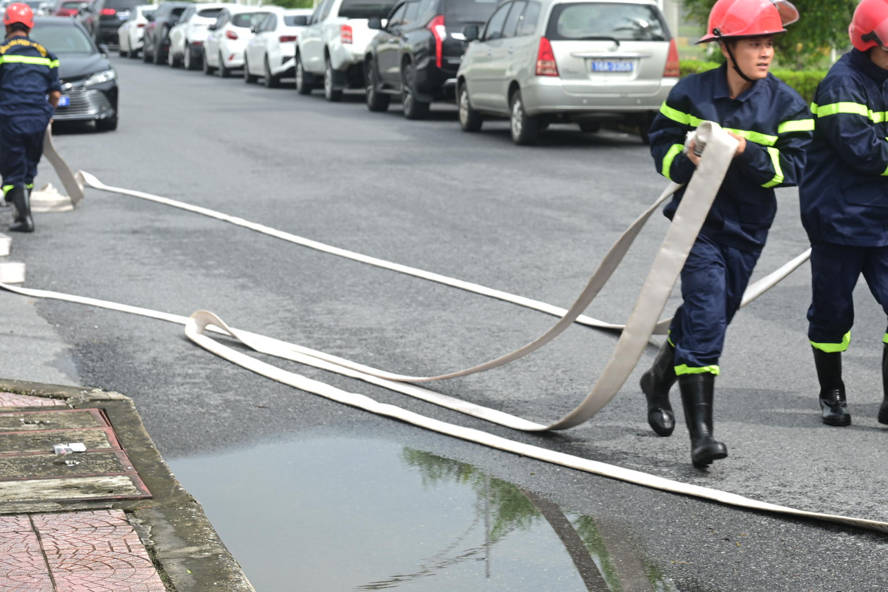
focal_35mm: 92
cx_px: 736
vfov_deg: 14.8
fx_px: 2269
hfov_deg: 21.8
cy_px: 104
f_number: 5
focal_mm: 53
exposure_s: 1/160
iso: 50
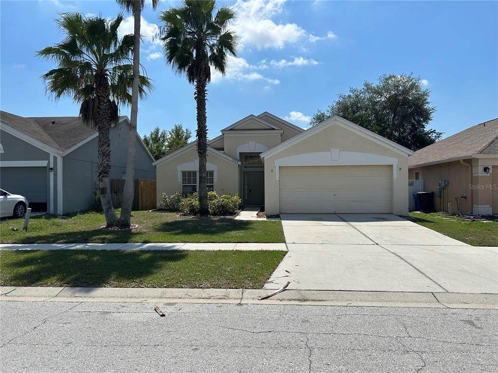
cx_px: 249
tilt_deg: -0.5
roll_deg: +0.3
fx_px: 374
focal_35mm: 26
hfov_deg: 67.3
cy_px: 186
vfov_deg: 53.1
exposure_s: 1/8000
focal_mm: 5.7
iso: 50
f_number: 1.5
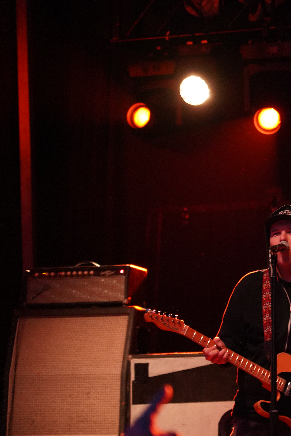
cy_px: 218
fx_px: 1916
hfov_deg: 8.6
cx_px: 317
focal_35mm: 158
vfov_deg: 13.0
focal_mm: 105
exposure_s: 1/125
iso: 8000
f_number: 4
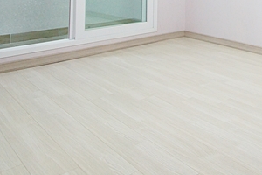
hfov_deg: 41.6
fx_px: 291
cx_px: 266
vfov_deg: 28.6
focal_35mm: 40
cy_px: -40
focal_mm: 10
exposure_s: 1/100
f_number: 3.5
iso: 800
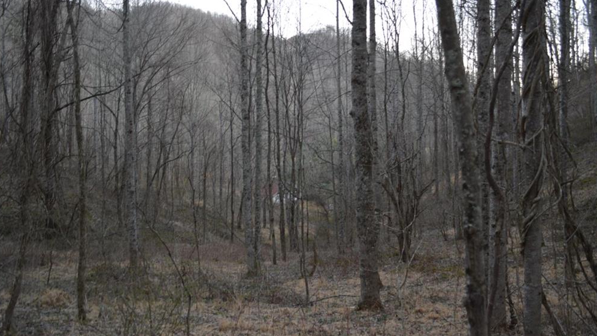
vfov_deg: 40.2
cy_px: 164
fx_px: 459
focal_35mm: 29
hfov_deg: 66.1
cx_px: 299
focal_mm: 18
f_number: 3.5
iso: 800
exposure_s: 1/15
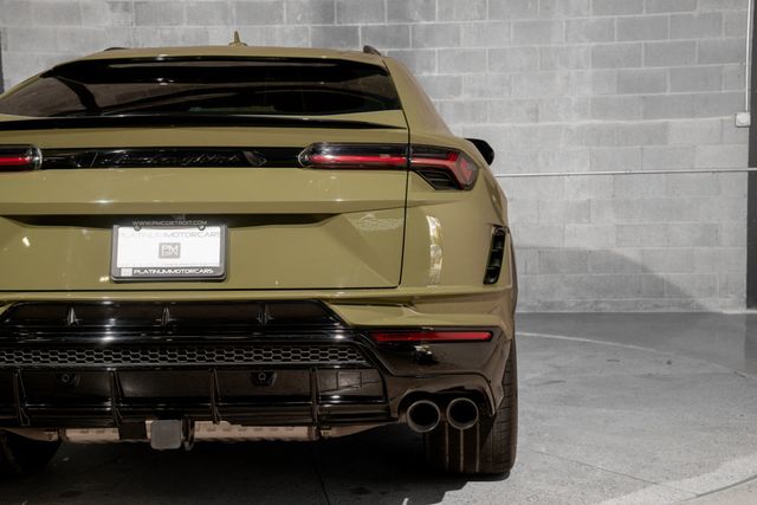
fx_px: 1052
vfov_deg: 27.0
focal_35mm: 50
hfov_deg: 39.6
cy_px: 252
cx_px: 378
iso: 400
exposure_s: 1/50
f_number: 6.3
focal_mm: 50
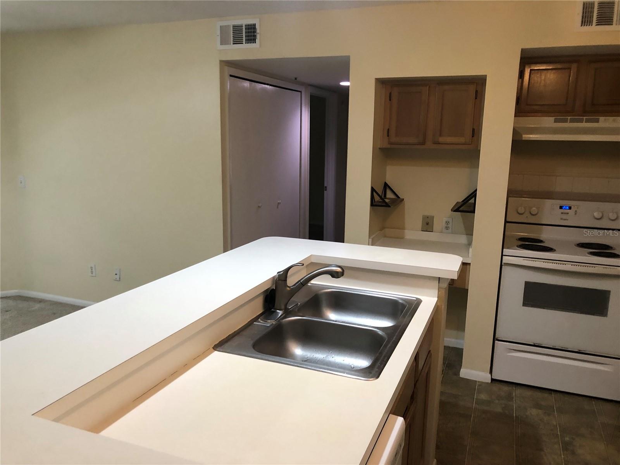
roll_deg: +1.3
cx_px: 310
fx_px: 502
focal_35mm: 28
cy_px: 232
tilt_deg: -12.5
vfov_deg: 49.7
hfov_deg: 63.4
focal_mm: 3.99
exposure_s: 1/15
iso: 50
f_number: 1.8
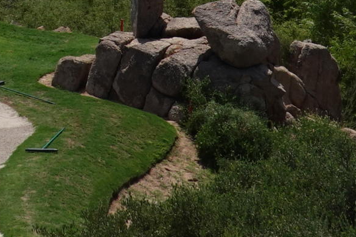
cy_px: -314
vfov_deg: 7.8
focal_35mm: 164
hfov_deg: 12.2
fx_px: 1622
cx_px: -80
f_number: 5.6
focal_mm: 12.01
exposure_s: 1/800
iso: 125
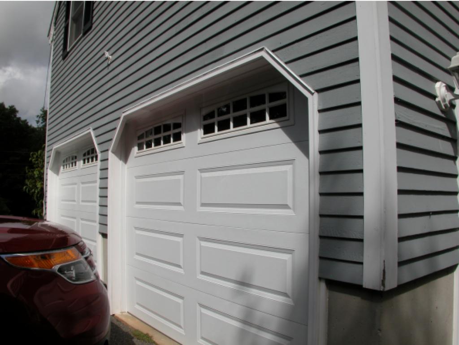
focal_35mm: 35
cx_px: 230
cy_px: 172
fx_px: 464
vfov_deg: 40.7
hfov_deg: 52.6
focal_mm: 8.9
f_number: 7.1
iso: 100
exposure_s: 1/580
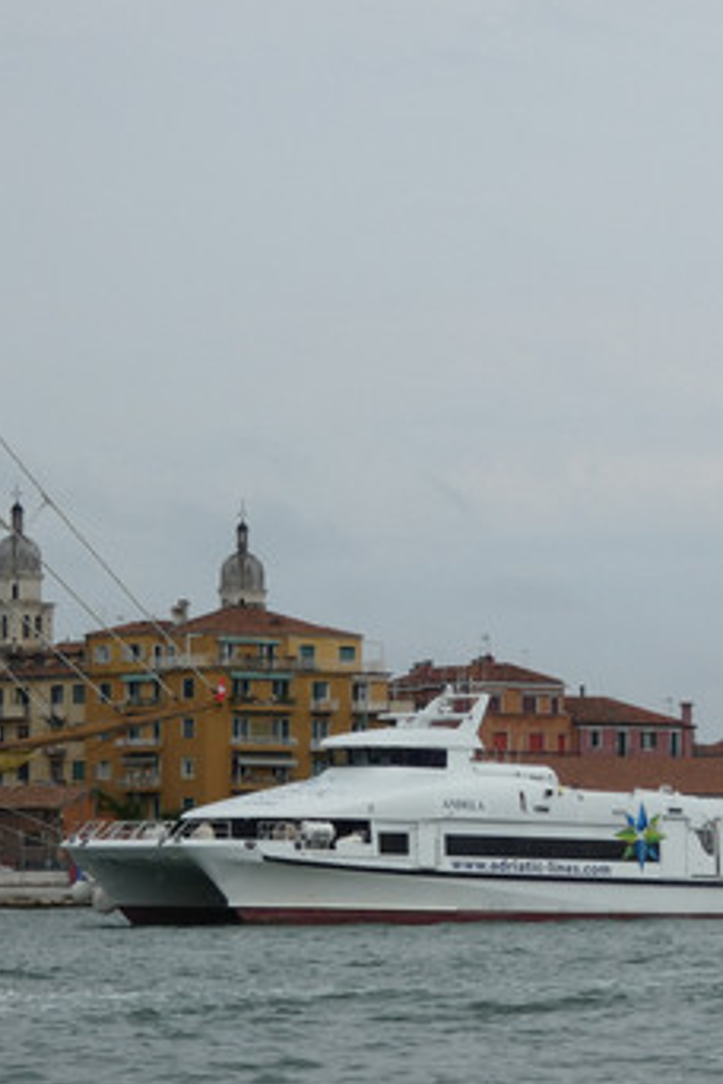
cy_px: 691
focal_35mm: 144
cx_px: 888
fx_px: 4338
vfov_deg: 14.2
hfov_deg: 9.4
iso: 80
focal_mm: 13.3
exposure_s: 1/800
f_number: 4.4
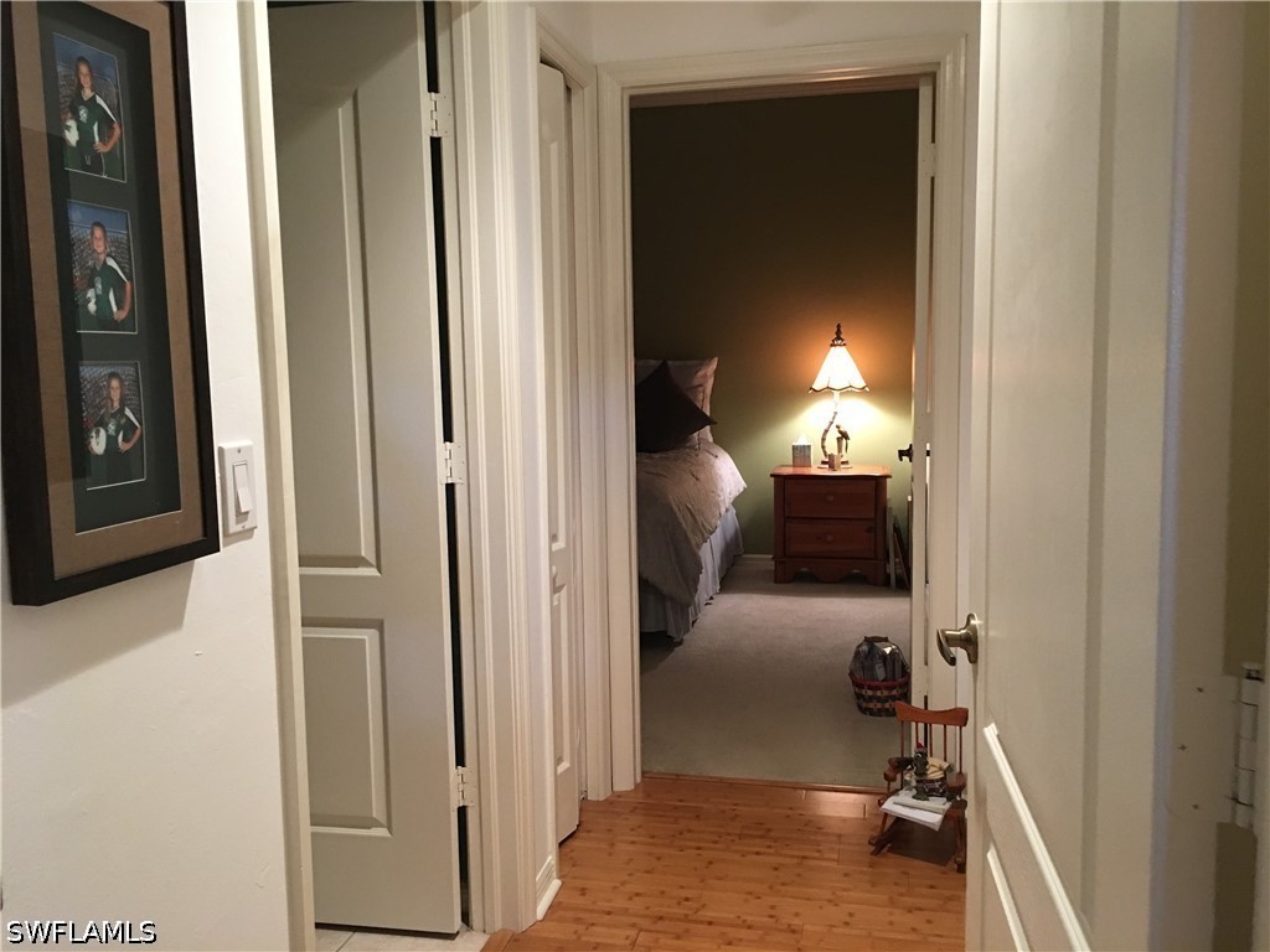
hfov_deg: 61.7
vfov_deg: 48.2
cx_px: 635
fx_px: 1064
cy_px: 476
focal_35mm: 29
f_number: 2.2
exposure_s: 1/15
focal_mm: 4.15
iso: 100
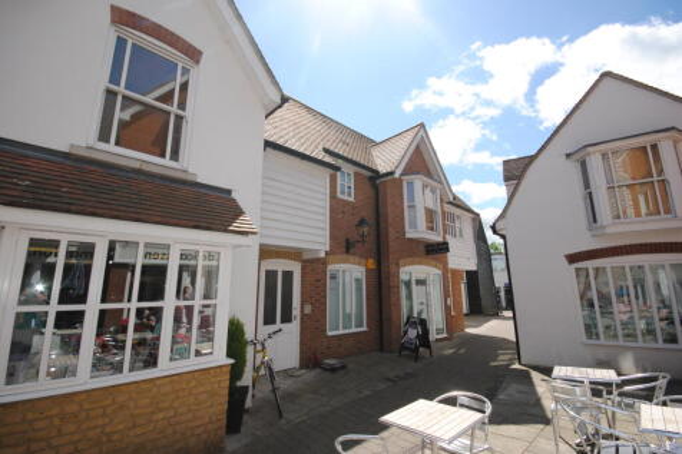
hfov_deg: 100.4
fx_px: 284
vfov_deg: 77.3
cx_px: 341
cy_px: 227
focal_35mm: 15
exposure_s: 1/200
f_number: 8
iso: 100
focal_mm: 10
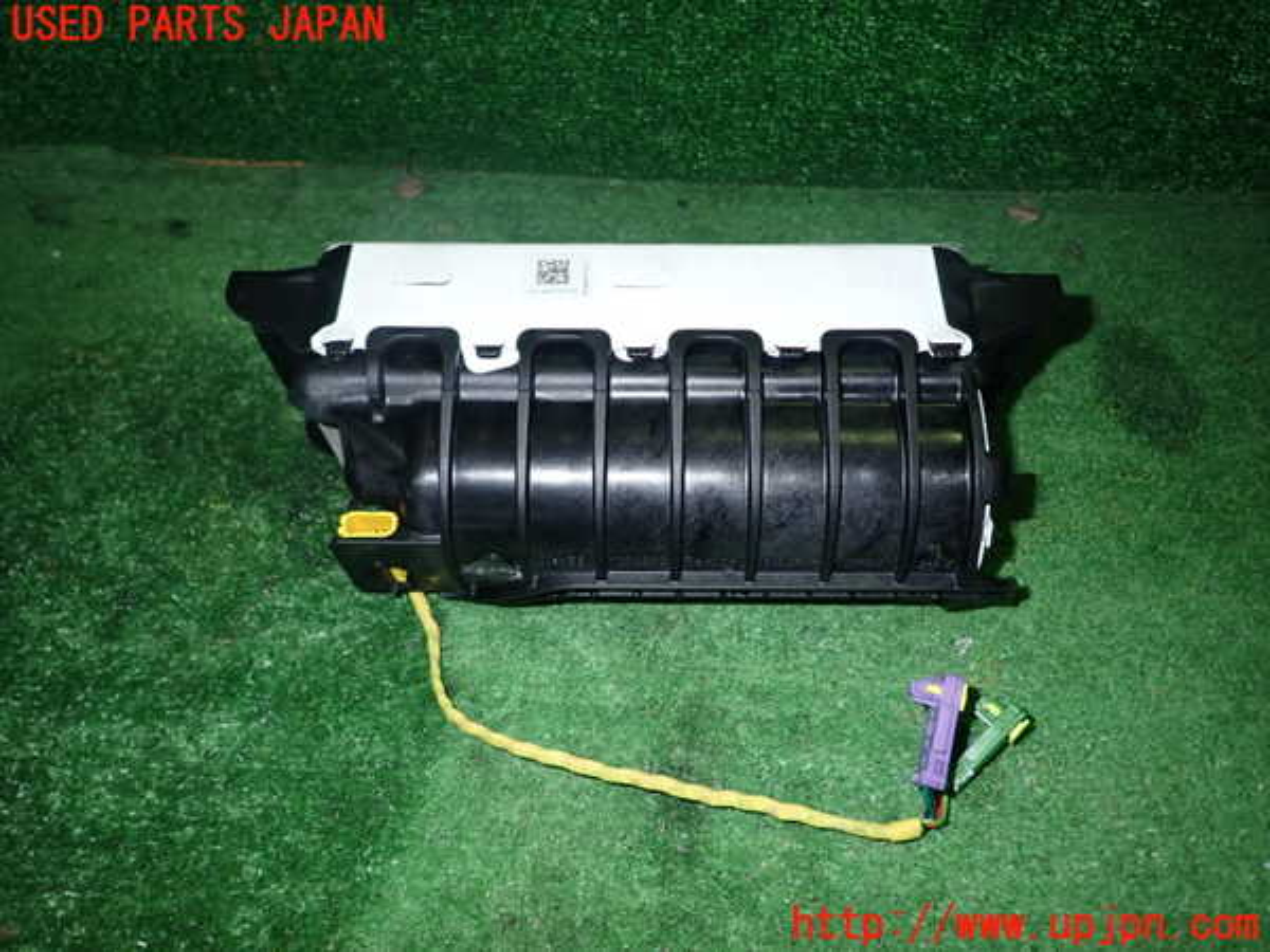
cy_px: 476
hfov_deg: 69.4
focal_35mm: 25
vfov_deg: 54.9
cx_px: 635
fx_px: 917
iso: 320
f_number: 5.6
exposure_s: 1/30
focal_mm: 4.5
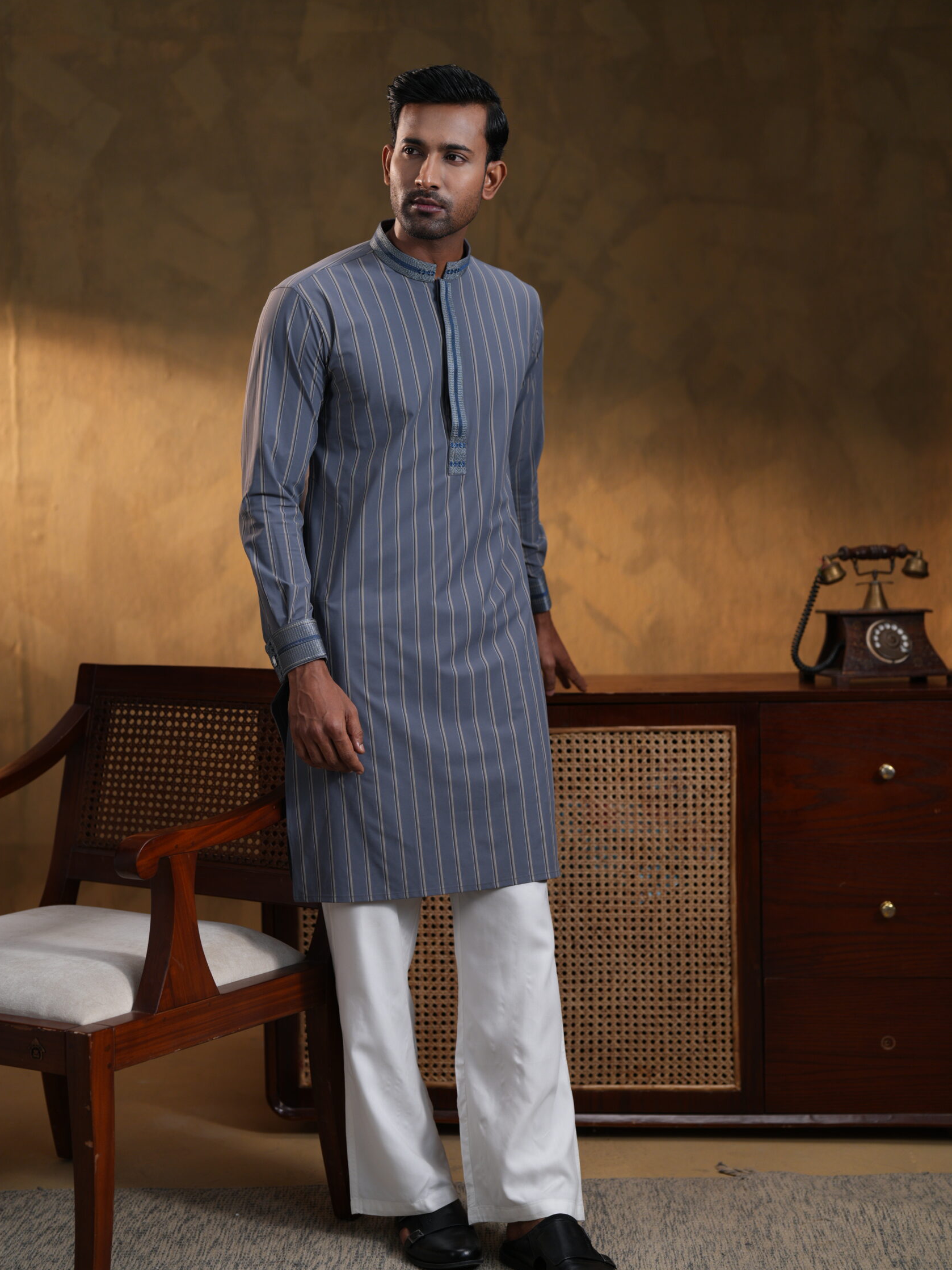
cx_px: 471
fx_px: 2017
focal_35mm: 55
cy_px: 628
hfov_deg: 26.6
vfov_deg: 34.9
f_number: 2.2
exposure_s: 1/125
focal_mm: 50
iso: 250
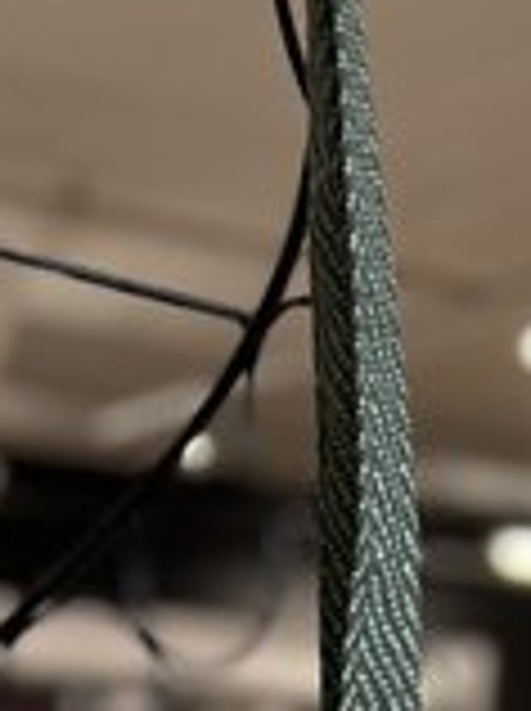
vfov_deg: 16.6
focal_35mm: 99
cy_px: 1282
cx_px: 50
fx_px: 2030
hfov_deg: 14.7
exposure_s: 1/60
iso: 64
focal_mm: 5.7
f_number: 1.5
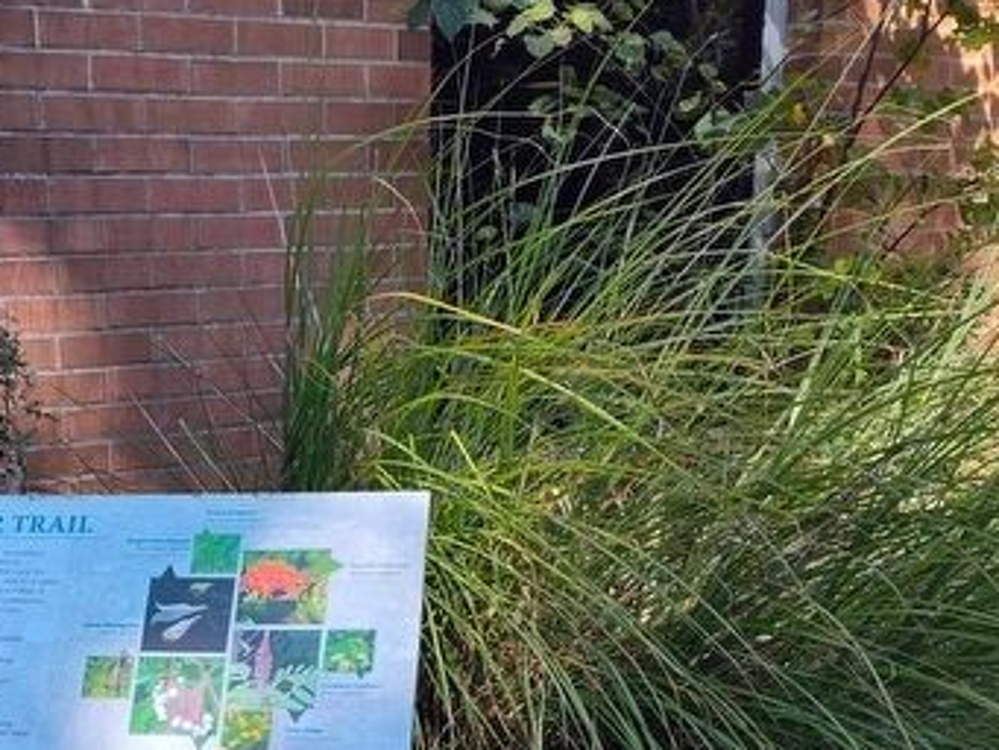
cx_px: 214
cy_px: 817
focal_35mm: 54
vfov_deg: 25.2
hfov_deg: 34.5
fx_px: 1559
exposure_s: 1/476
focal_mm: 5.56
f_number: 1.8
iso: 100
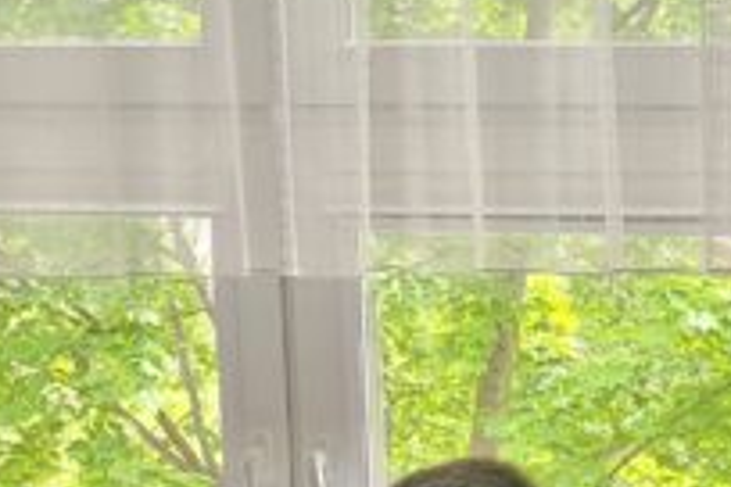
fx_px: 2761
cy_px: 1092
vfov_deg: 9.2
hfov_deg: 14.2
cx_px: 1043
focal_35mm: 136
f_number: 1.8
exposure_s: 1/100
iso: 160
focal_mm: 5.4
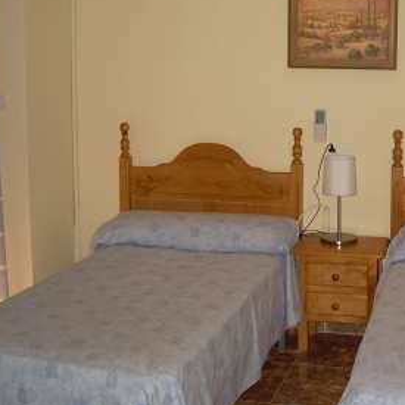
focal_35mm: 61
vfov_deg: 28.0
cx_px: 286
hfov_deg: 27.9
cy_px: 136
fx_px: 807
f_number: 2.8
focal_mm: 6.3
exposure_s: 1/60
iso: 84
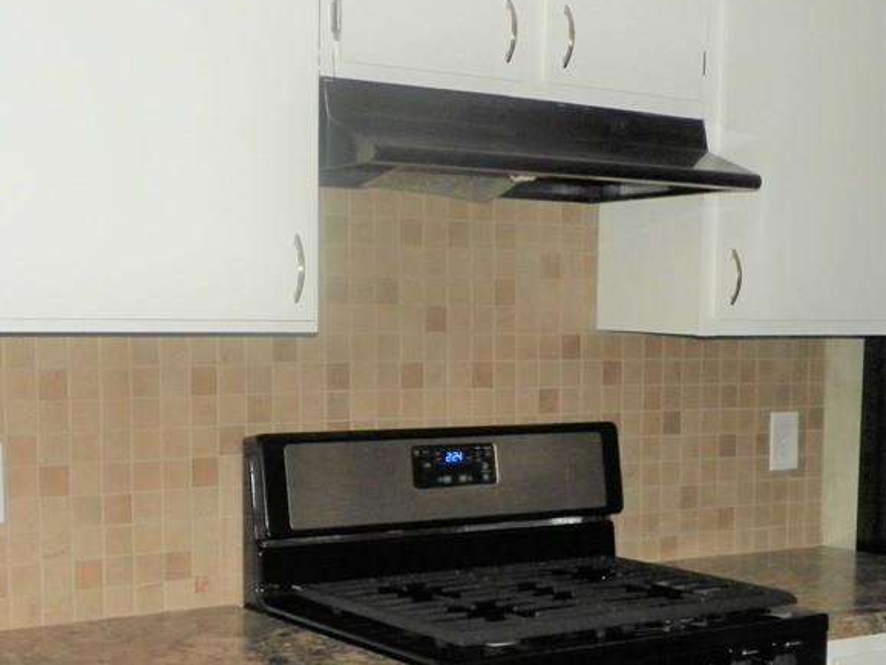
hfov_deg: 31.1
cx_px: 527
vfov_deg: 23.4
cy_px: 495
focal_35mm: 62
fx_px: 1588
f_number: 3.2
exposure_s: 1/125
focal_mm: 6.2
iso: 200
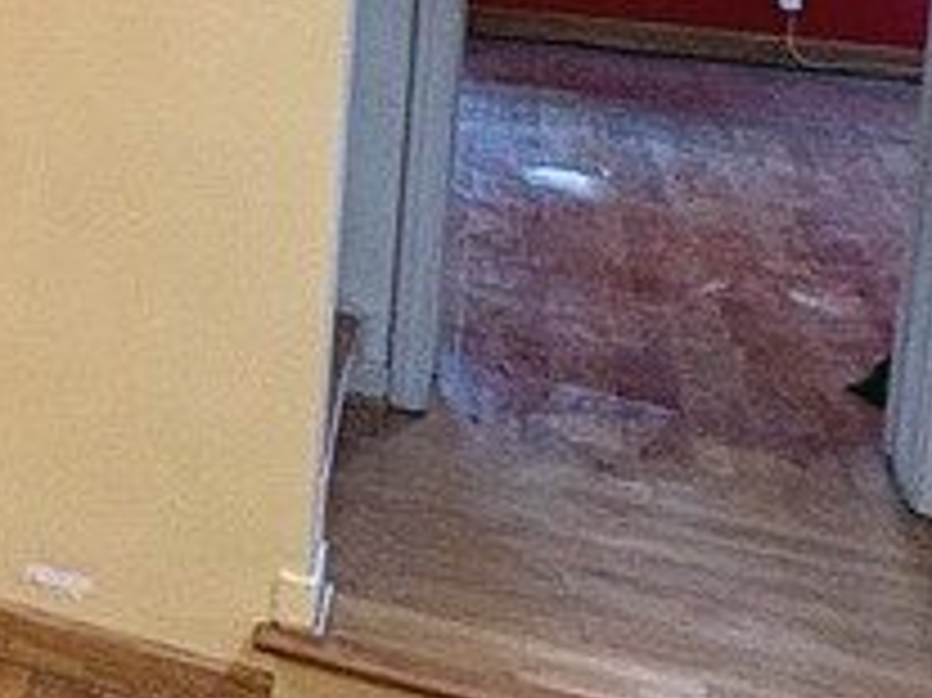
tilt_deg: -5.5
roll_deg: -0.8
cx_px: -792
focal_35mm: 73
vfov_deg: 18.9
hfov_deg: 19.3
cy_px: -171
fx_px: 1964
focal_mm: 2.22
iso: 200
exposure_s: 1/60
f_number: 2.2
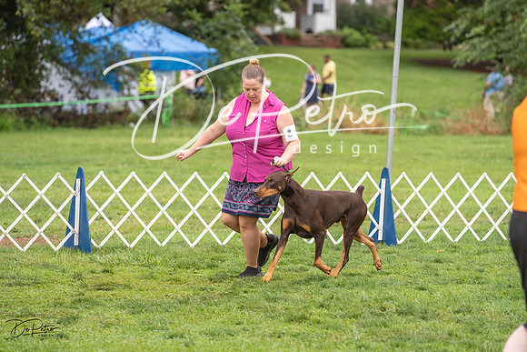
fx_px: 2489
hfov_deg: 12.1
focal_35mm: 170
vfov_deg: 8.1
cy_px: 176
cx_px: 264
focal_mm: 170
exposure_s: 1/1250
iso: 640
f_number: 4
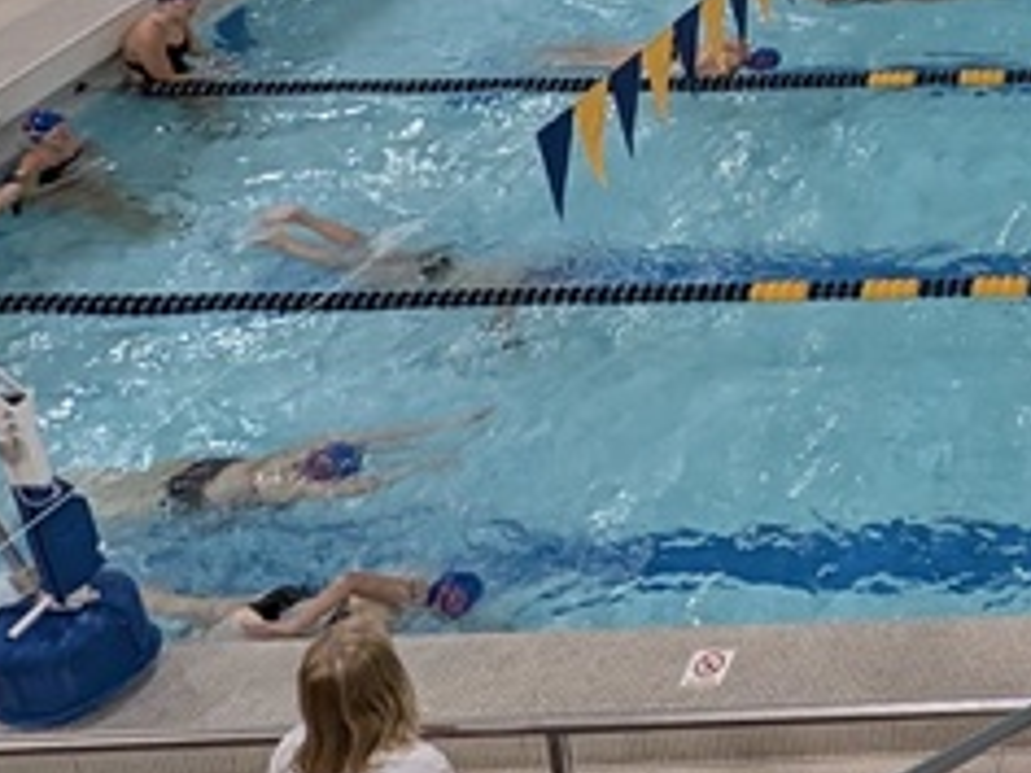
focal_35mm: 52
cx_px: 1616
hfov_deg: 25.5
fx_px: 1549
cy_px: -325
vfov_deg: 23.5
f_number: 1.7
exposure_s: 1/120
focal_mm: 2.02
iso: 128
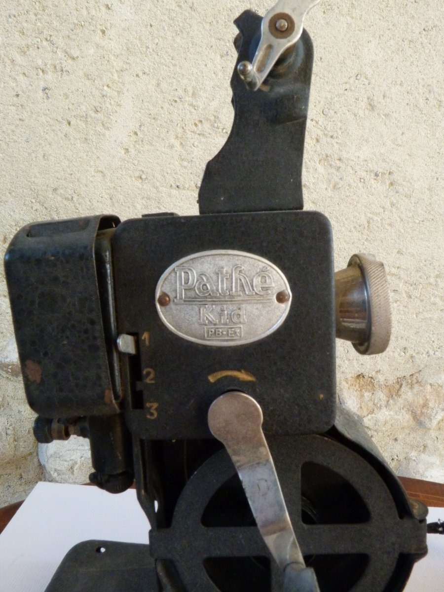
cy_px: 296
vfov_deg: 69.4
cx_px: 222
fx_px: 428
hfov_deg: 54.9
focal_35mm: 25
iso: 400
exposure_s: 1/25
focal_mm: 4.5
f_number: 8
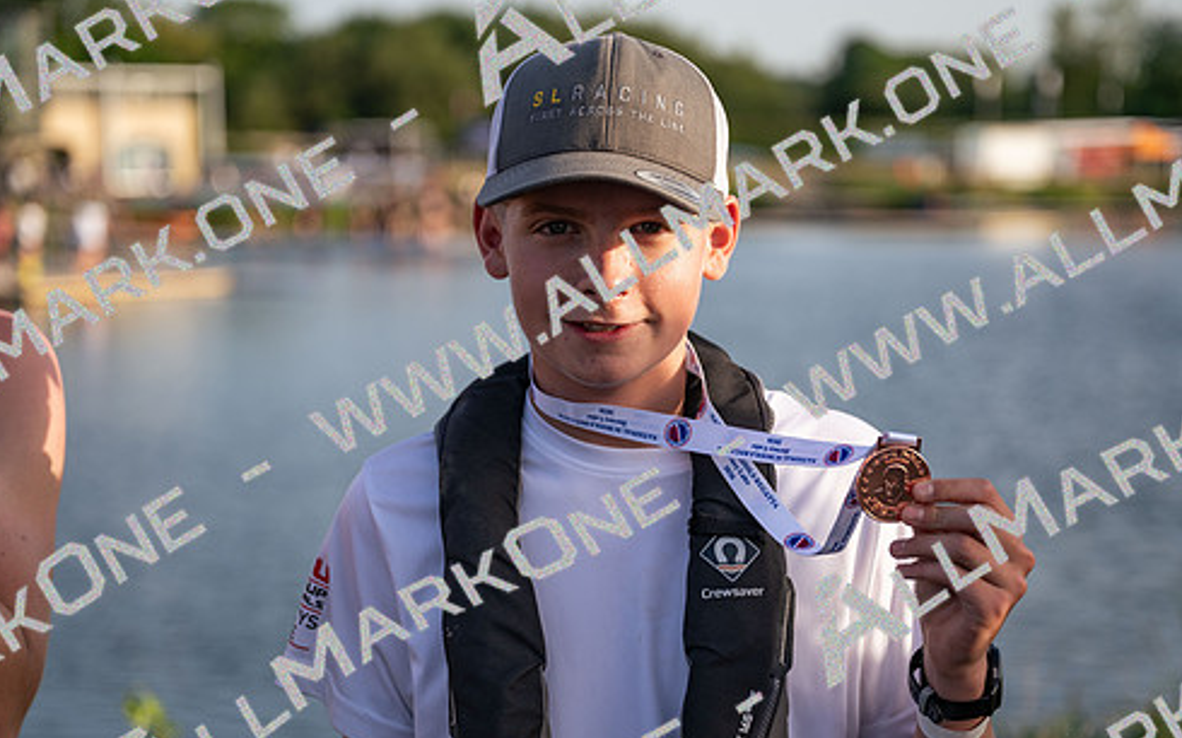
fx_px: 2641
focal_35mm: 82
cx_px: 608
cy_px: 459
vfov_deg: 15.9
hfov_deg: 25.2
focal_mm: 68
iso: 64
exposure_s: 1/1000
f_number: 2.8
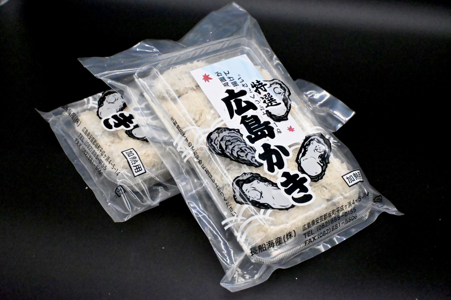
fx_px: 517
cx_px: 226
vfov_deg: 32.4
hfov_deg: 47.2
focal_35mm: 41
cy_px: 150
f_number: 6.3
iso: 32000
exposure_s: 1/3200
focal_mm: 27.5
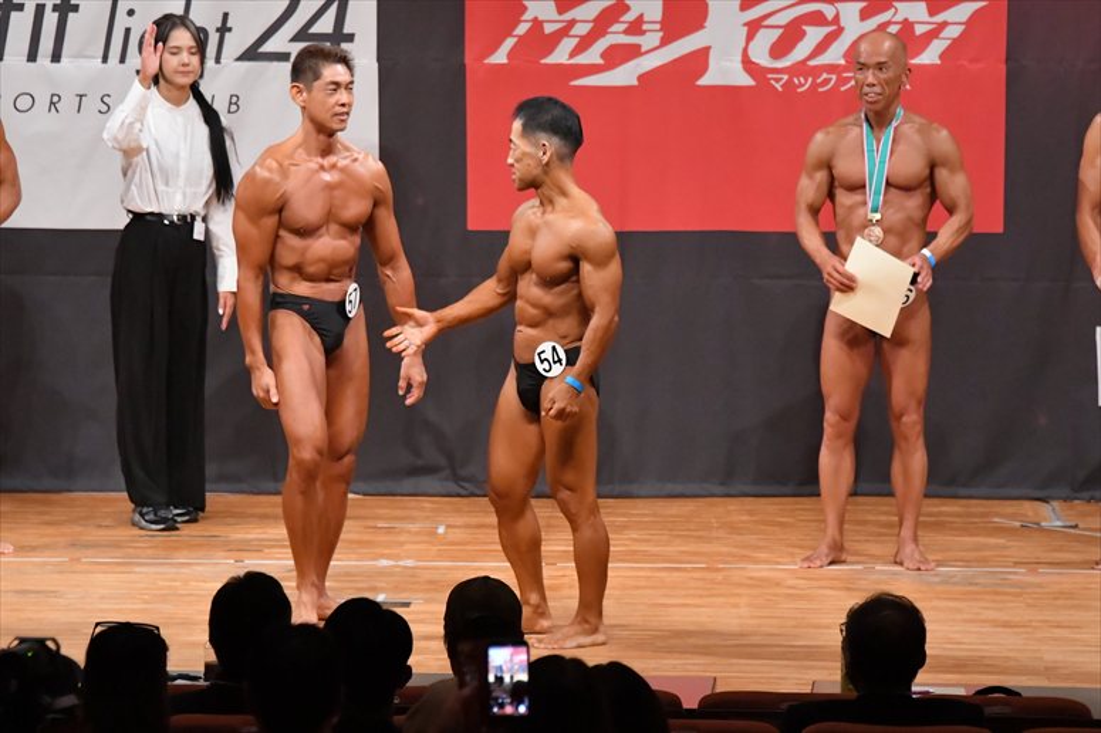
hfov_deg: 8.6
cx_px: 550
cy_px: 366
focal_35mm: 240
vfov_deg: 5.7
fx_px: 7337
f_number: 5.6
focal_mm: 160
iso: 9000
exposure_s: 1/400
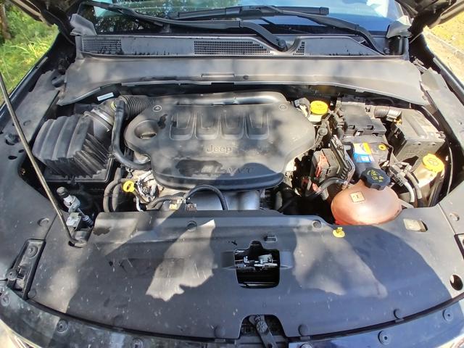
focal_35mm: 17
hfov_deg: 91.0
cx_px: 232
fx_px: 228
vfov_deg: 74.7
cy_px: 174
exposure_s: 1/120
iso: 64
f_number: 2.2
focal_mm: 1.4
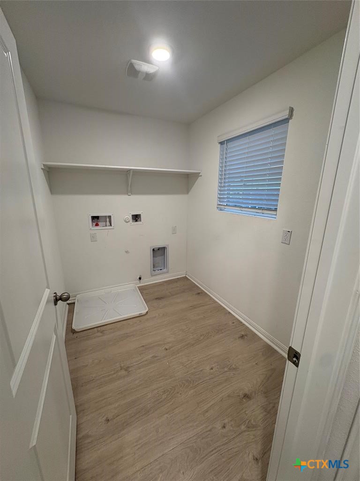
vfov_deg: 102.1
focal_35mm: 14
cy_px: 240
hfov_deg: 85.7
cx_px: 180
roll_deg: -1.0
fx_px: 194
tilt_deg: -13.7
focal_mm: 2.22
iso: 160
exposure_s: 1/60
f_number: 2.2
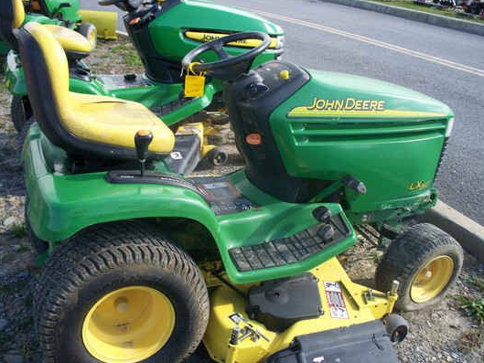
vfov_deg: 38.7
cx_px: 243
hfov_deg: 50.1
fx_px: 517
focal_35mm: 37
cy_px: 184
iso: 64
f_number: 2.8
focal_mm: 7.54
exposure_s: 1/250
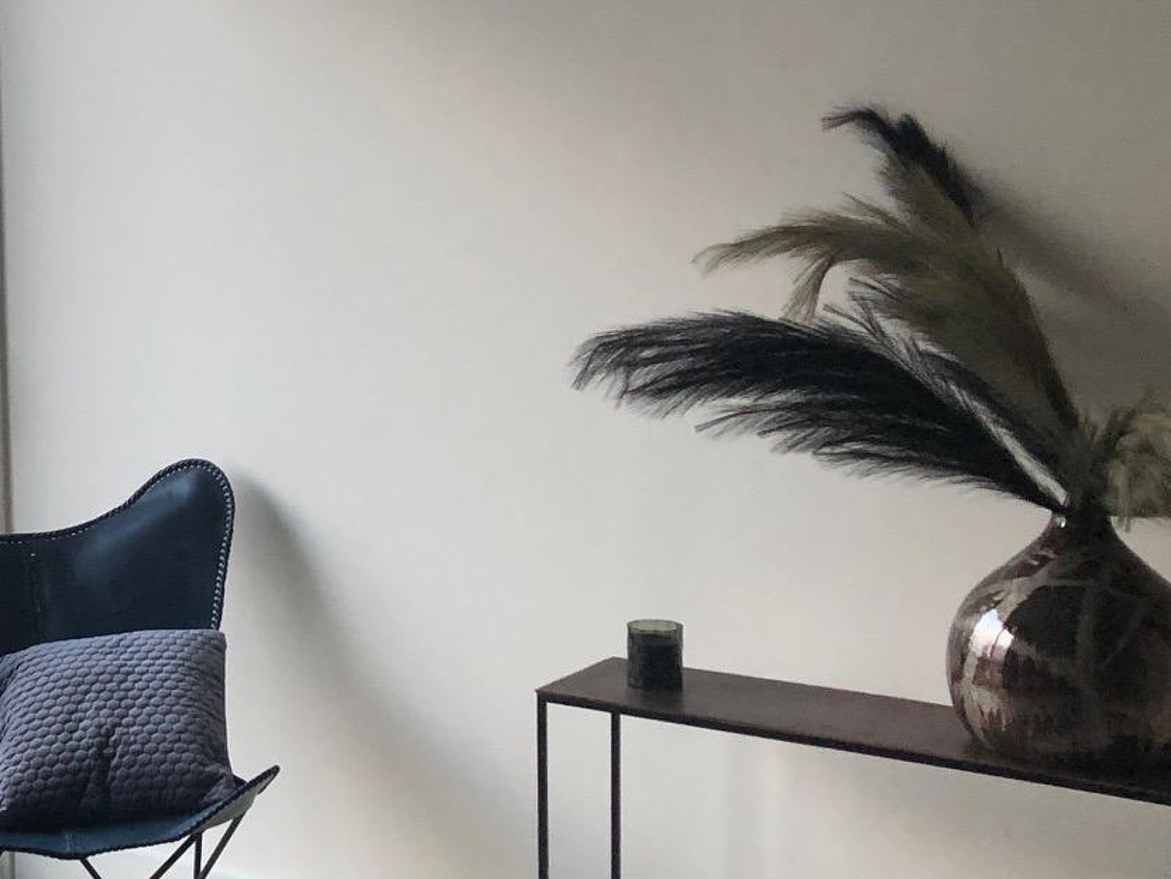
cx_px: 20
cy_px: 354
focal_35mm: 68
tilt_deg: -6.6
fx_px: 2301
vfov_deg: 21.6
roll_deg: +0.6
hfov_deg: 27.1
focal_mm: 3.99
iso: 40
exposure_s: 1/33
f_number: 1.8
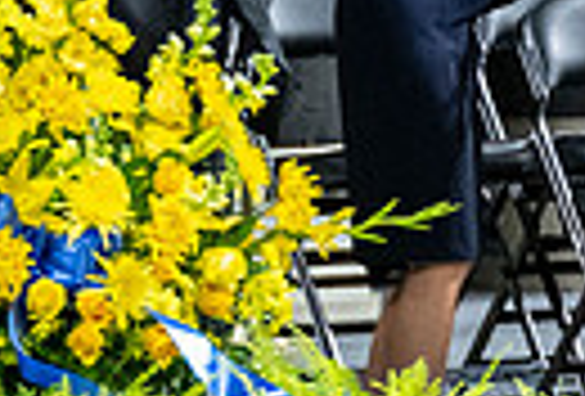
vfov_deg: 1.1
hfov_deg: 1.6
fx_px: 20669
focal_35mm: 1266
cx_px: -1001
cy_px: 127
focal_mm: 190
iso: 2000
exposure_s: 1/200
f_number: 4
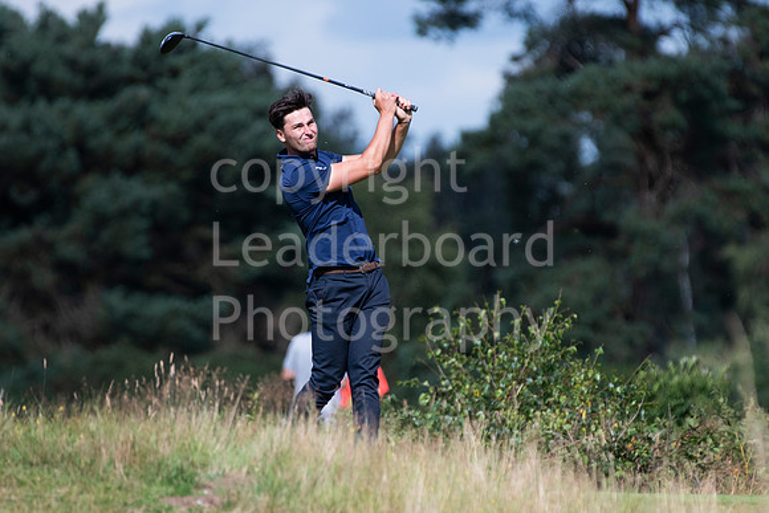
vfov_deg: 1.9
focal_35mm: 720
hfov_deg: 2.9
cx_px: 384
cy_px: 256
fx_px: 15383
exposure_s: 1/2000
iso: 500
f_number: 6.3
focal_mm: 480
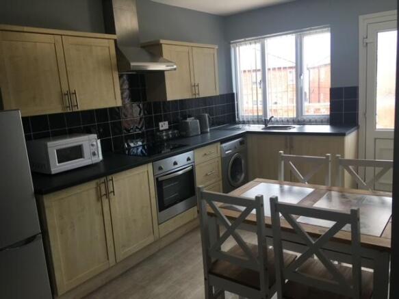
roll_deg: +4.0
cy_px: 150
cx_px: 200
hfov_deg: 61.7
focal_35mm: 29
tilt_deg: -11.3
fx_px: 334
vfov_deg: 48.2
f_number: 2.2
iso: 32
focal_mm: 4.15
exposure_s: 1/100
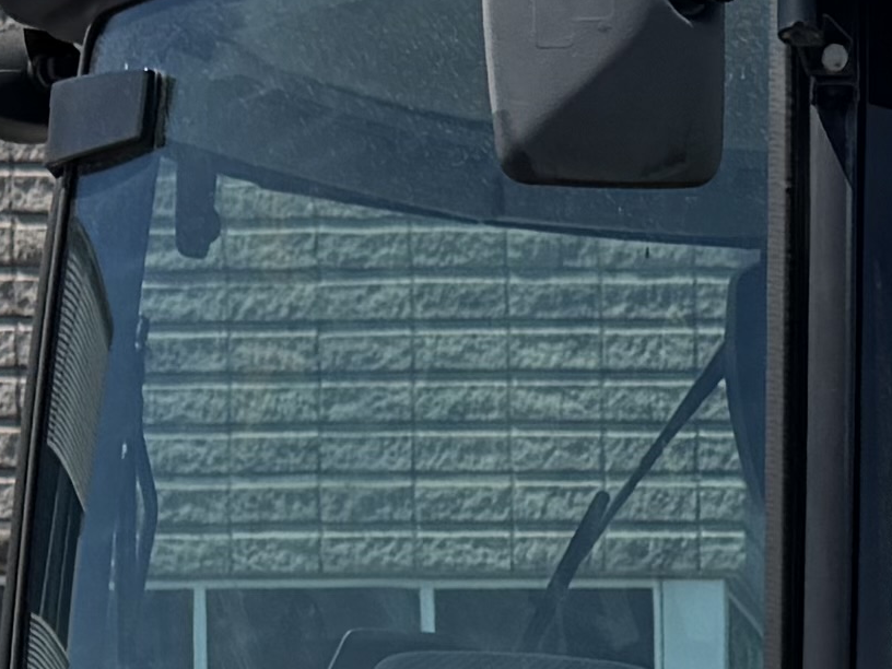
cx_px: 922
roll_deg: +0.9
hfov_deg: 11.6
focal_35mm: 168
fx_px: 4329
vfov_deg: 8.3
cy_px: 1401
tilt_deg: -4.1
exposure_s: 1/3413
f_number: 1.78
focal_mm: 6.76
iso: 80
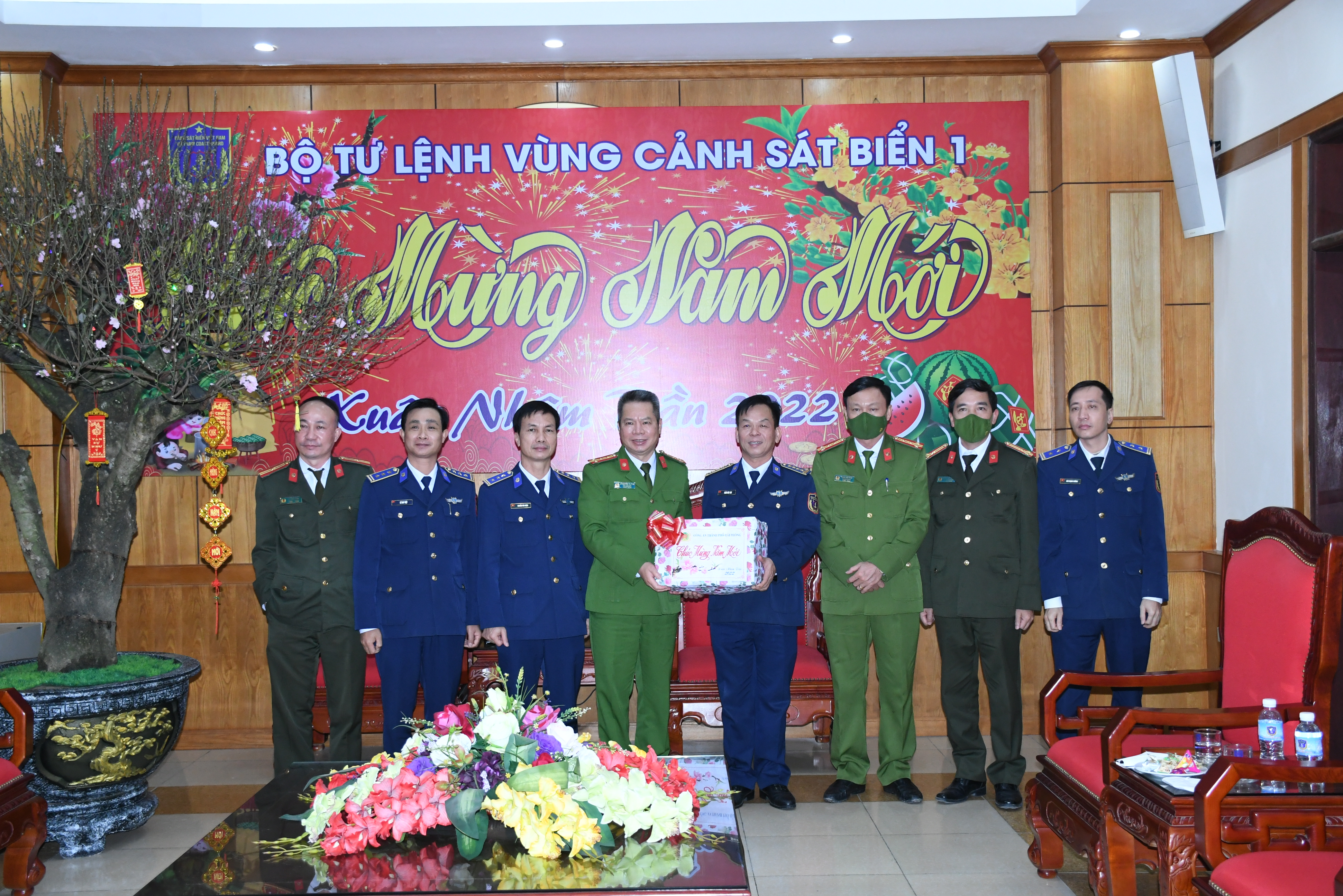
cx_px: 672
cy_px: 448
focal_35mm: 39
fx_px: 1455
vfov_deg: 34.2
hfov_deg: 49.6
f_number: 5
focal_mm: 26
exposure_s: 1/200
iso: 1600
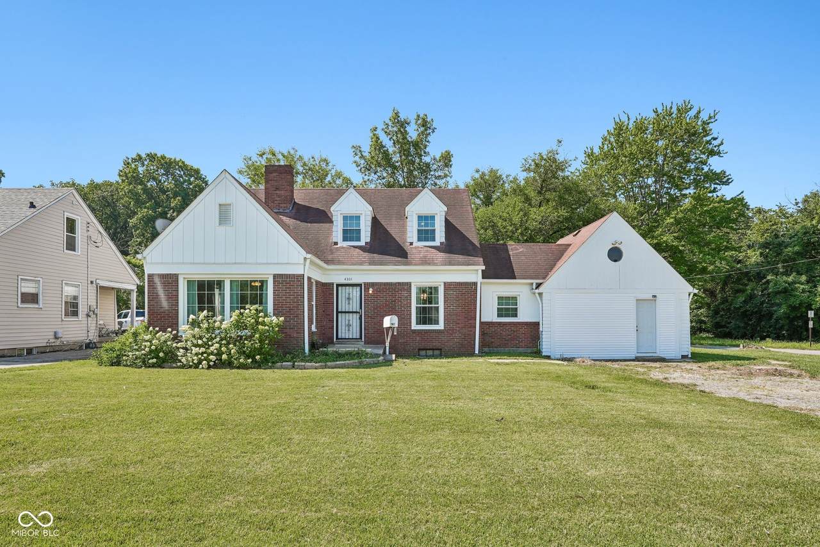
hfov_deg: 84.0
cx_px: 410
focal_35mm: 20
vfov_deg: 61.9
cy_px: 274
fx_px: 455
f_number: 8
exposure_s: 1/160
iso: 100
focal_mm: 20
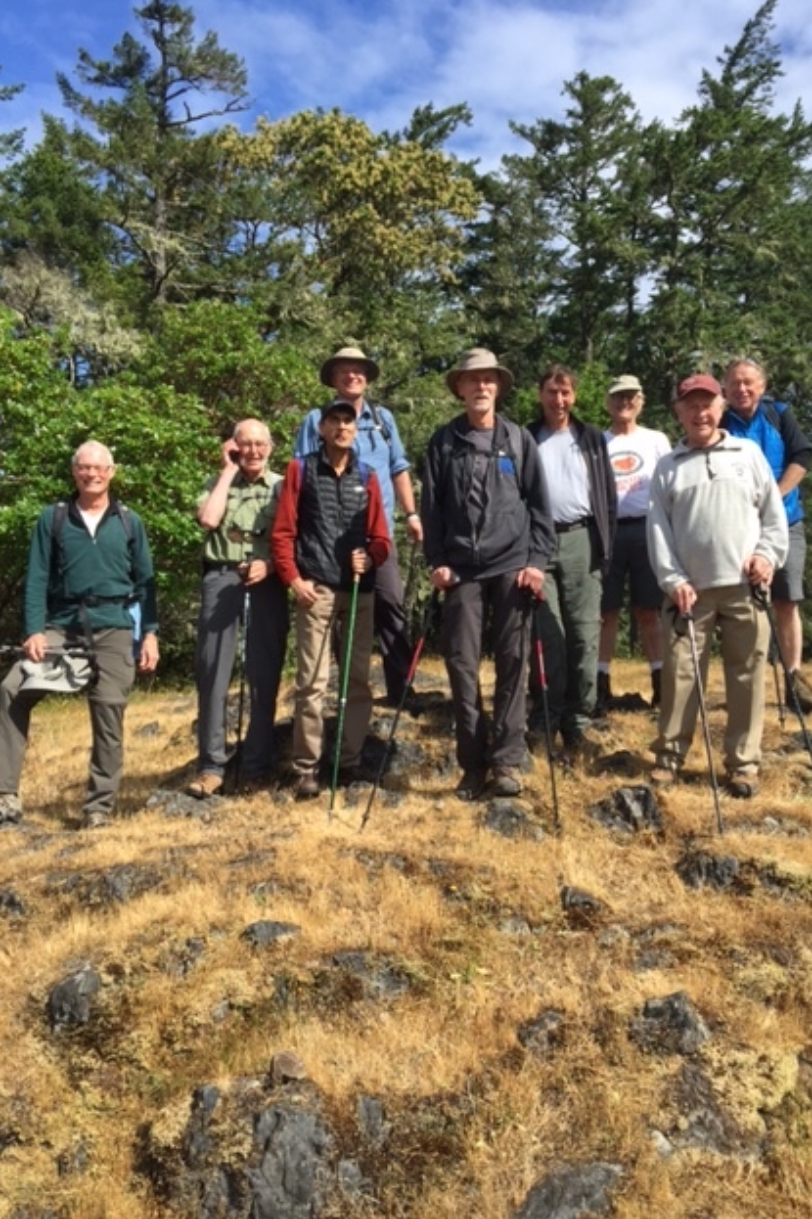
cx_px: 444
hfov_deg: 42.3
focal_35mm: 31
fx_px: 1049
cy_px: 601
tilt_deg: +4.9
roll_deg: +2.7
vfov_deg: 60.3
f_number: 2.2
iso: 32
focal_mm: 4.15
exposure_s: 1/1412
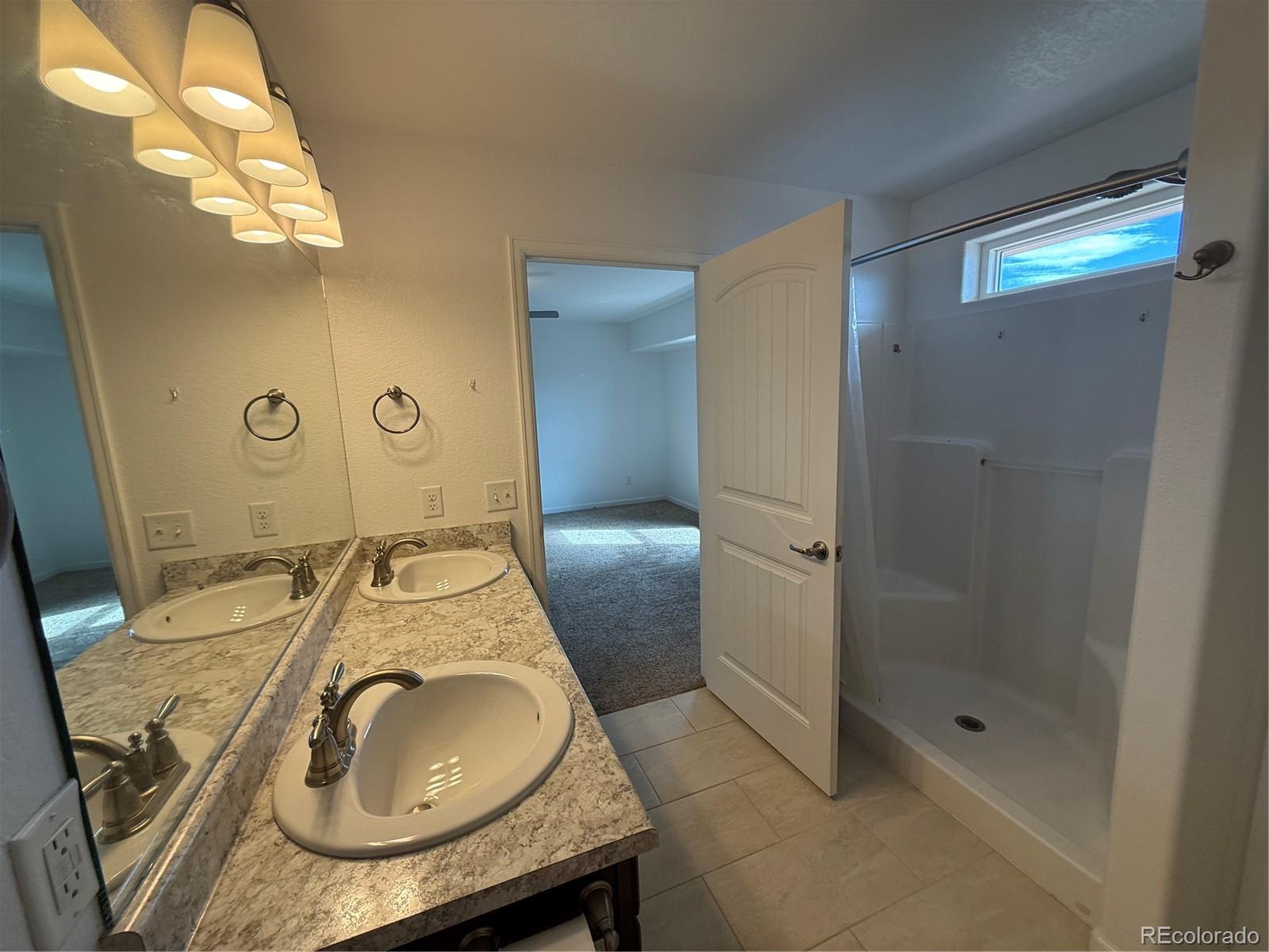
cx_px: 634
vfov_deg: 85.7
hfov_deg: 102.1
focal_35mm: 14
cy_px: 476
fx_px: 513
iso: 80
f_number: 2.2
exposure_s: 1/120
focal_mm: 2.22
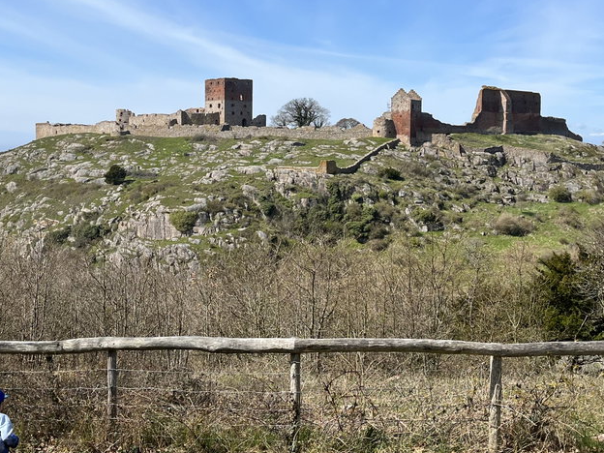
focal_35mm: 50
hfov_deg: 38.1
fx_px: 872
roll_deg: -0.3
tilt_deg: -2.2
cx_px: 246
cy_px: 185
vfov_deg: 29.0
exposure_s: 1/3876
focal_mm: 5.1
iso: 50
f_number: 1.6
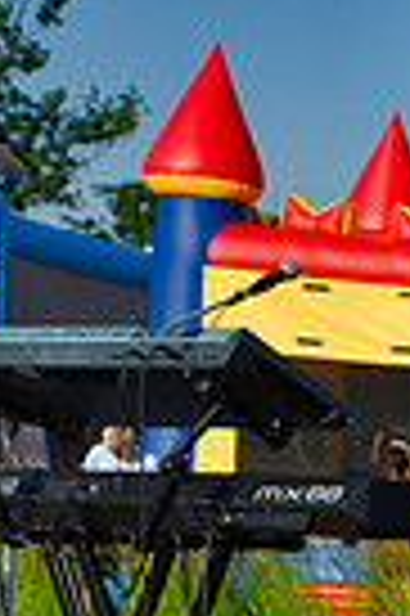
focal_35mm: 203
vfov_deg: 10.0
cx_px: 1207
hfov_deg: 6.2
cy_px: 780
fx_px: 3476
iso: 200
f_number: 10
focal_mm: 48
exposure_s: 1/400
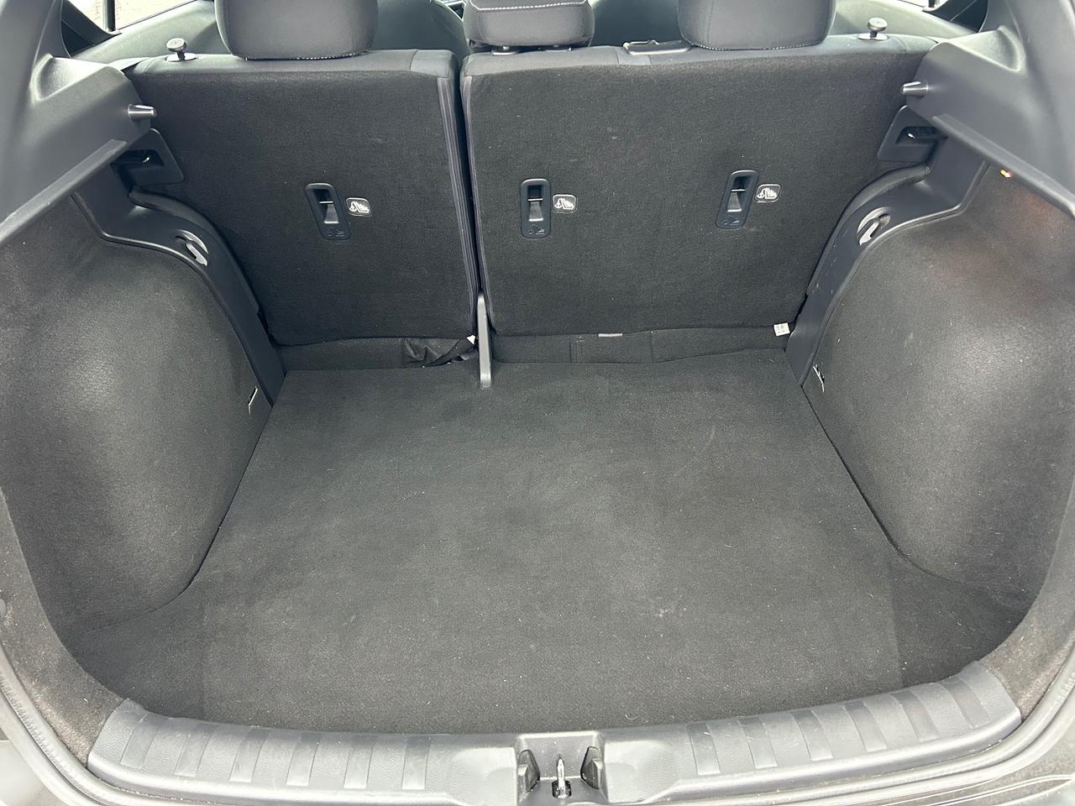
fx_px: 807
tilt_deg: -36.2
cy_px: 403
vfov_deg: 53.1
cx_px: 538
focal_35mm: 26
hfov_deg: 67.3
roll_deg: +0.7
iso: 320
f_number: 1.5
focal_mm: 5.7
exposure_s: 1/60
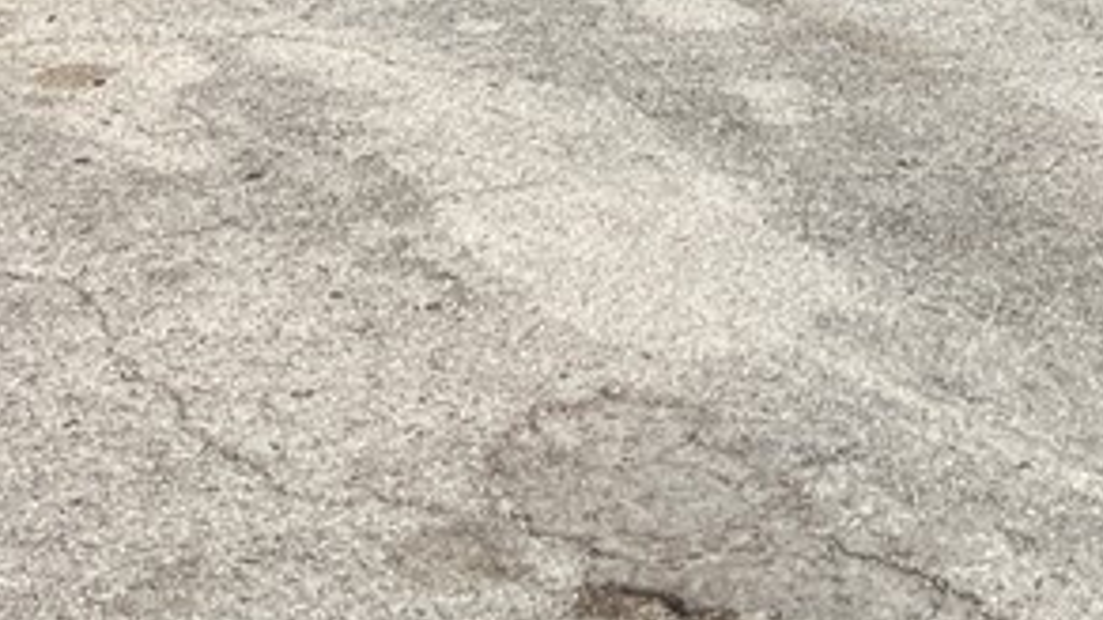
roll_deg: +0.5
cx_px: 880
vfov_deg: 10.2
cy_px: -733
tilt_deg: +4.5
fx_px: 3128
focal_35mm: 107
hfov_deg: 19.8
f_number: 1.8
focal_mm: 3.99
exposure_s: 1/1946
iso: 32
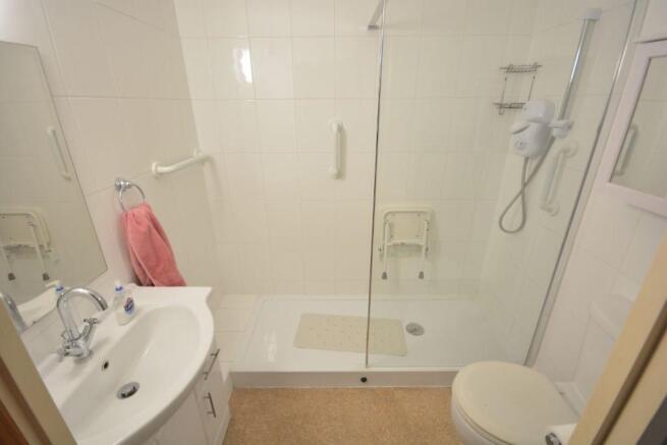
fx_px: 278
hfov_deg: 100.4
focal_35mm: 15
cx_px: 334
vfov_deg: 77.4
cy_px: 222
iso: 400
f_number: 4.5
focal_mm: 10
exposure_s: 1/8
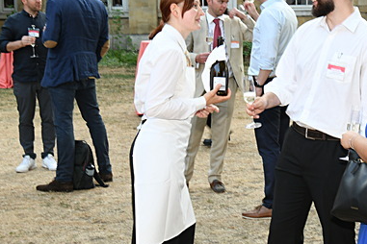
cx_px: 304
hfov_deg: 23.8
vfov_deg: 16.2
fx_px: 856
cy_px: 97
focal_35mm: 84
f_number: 8
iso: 400
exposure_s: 1/40
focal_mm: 40
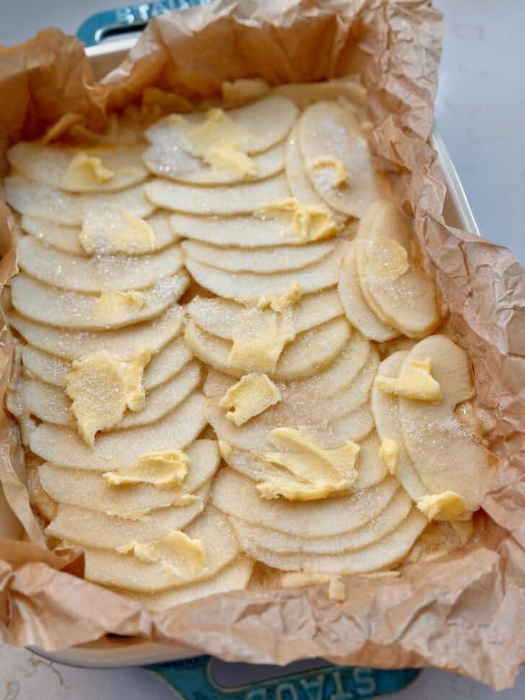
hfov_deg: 30.3
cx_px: 262
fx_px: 971
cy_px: 350
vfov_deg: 39.7
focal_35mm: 48
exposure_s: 1/309
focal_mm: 6.8
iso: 64
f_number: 1.8
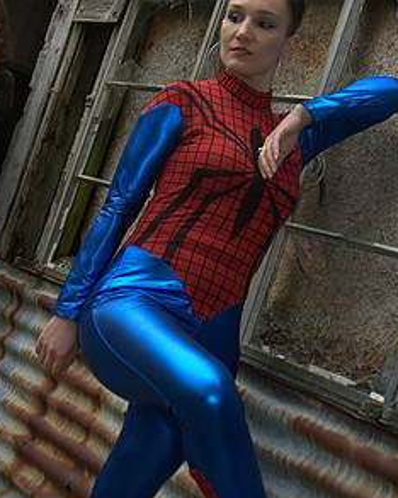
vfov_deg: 29.2
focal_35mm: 65
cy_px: 245
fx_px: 958
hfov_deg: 23.4
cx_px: 232
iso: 100
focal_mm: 30
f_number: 5
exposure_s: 1/60
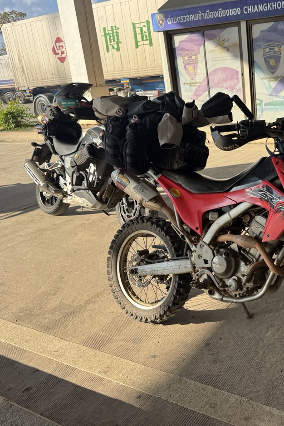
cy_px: 210
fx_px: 403
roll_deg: +3.7
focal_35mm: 34
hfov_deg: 37.0
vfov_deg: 55.8
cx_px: 241
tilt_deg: -18.1
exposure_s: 1/1488
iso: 80
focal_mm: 6.76
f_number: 1.78
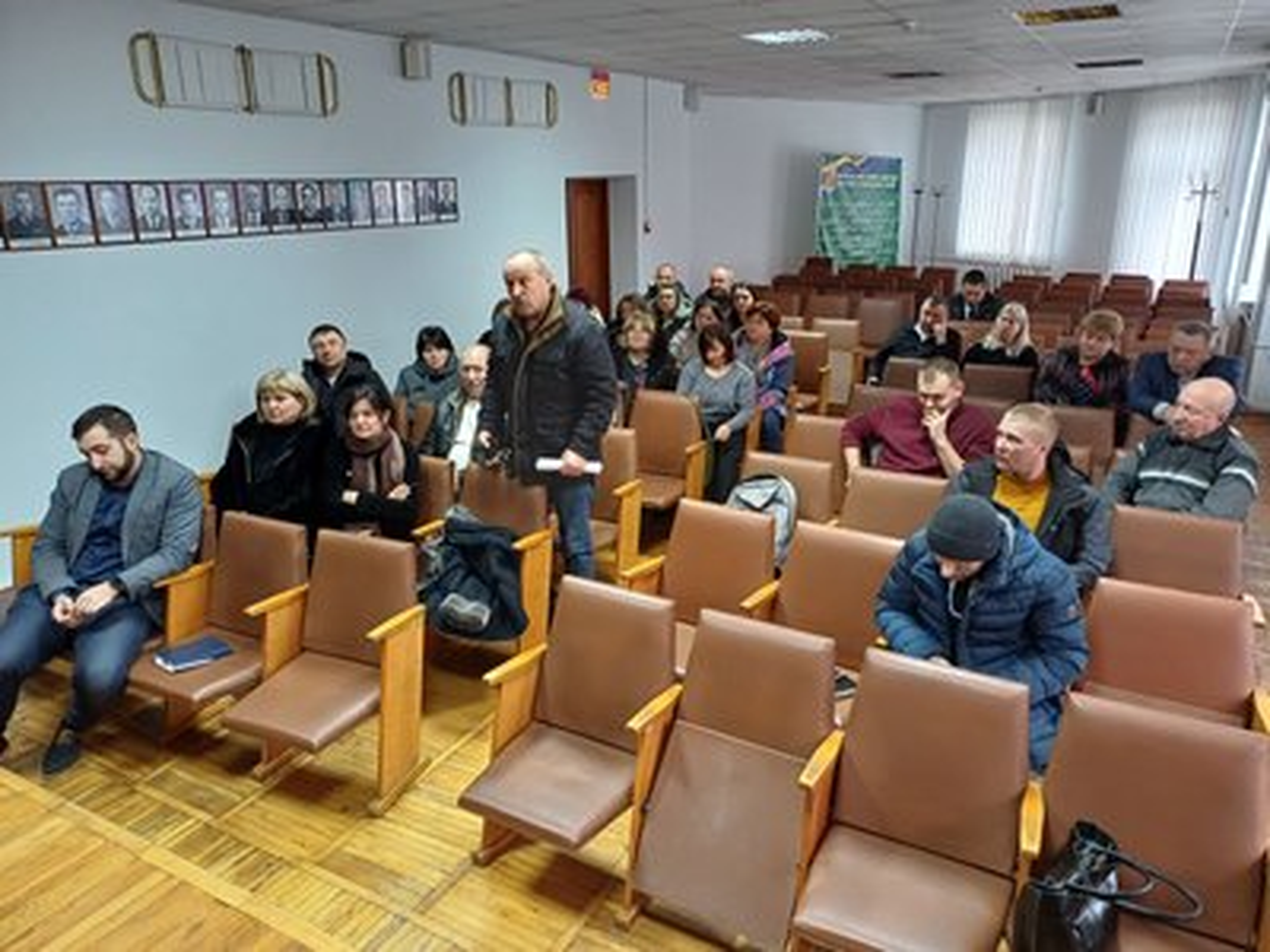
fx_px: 917
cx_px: 635
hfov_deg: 69.4
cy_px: 476
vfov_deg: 54.9
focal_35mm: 25
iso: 320
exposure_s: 1/33
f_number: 1.8
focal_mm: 4.65
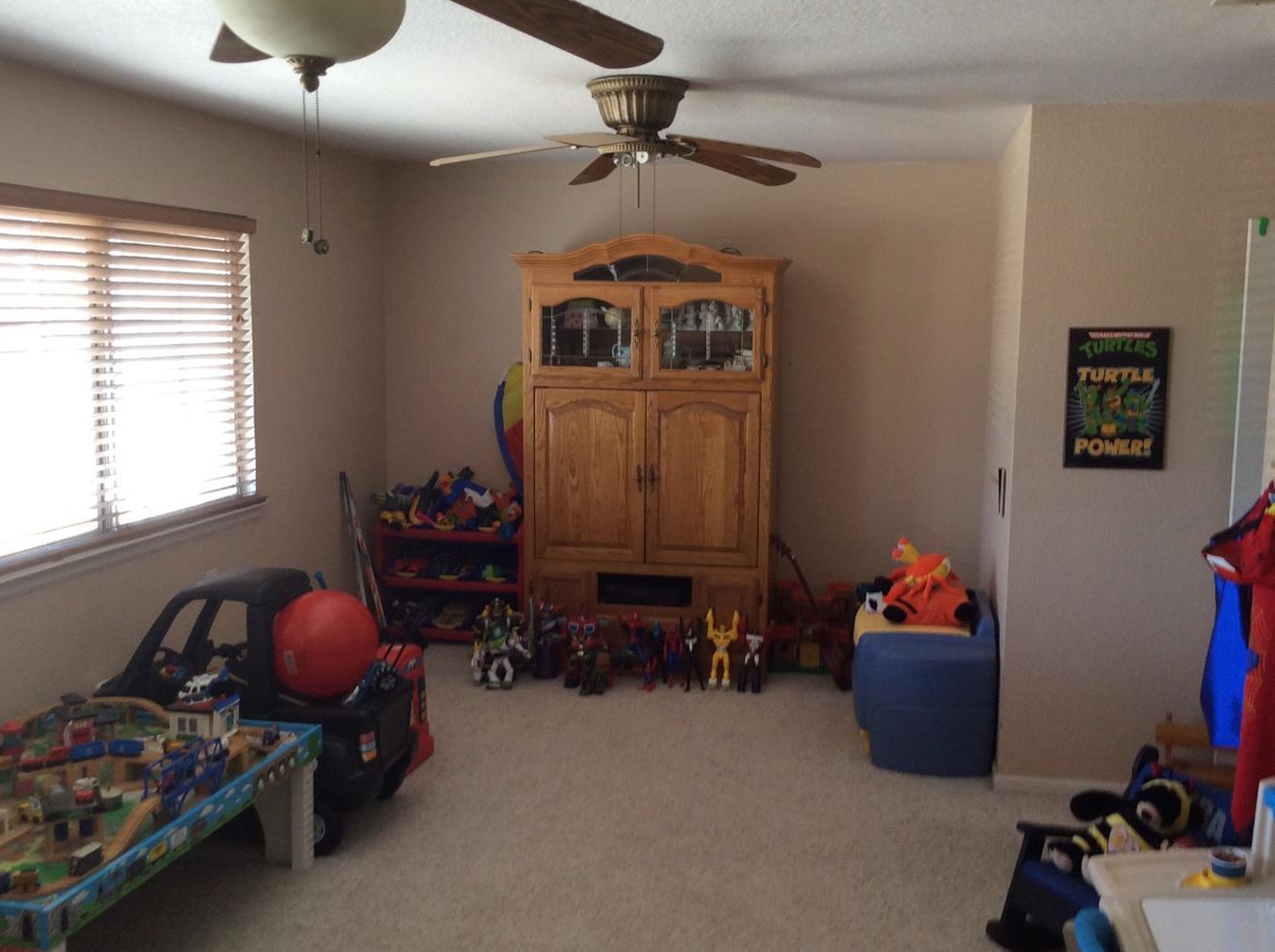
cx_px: 685
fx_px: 1287
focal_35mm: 35
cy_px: 466
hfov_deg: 52.6
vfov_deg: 40.6
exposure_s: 1/24
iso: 50
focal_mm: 3.3
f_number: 2.4
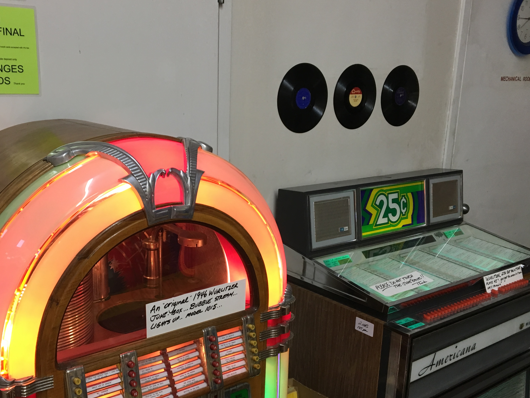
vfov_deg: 37.6
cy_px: 235
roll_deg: -0.7
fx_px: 582
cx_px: 222
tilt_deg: -17.3
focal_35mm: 38
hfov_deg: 48.8
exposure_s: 1/30
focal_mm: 4.15
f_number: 2.2
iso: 100
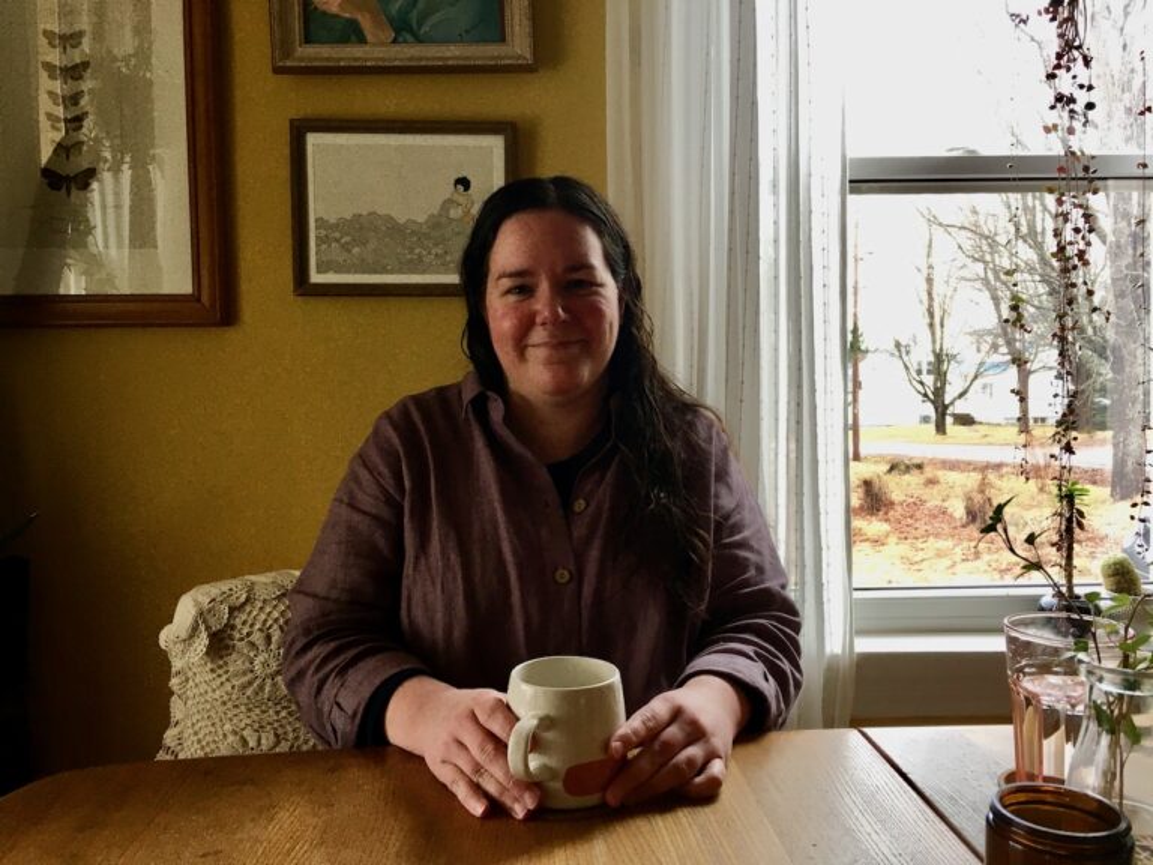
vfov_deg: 48.2
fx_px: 966
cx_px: 576
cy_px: 432
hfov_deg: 61.7
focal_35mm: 29
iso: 40
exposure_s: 1/30
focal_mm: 4.15
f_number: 2.2
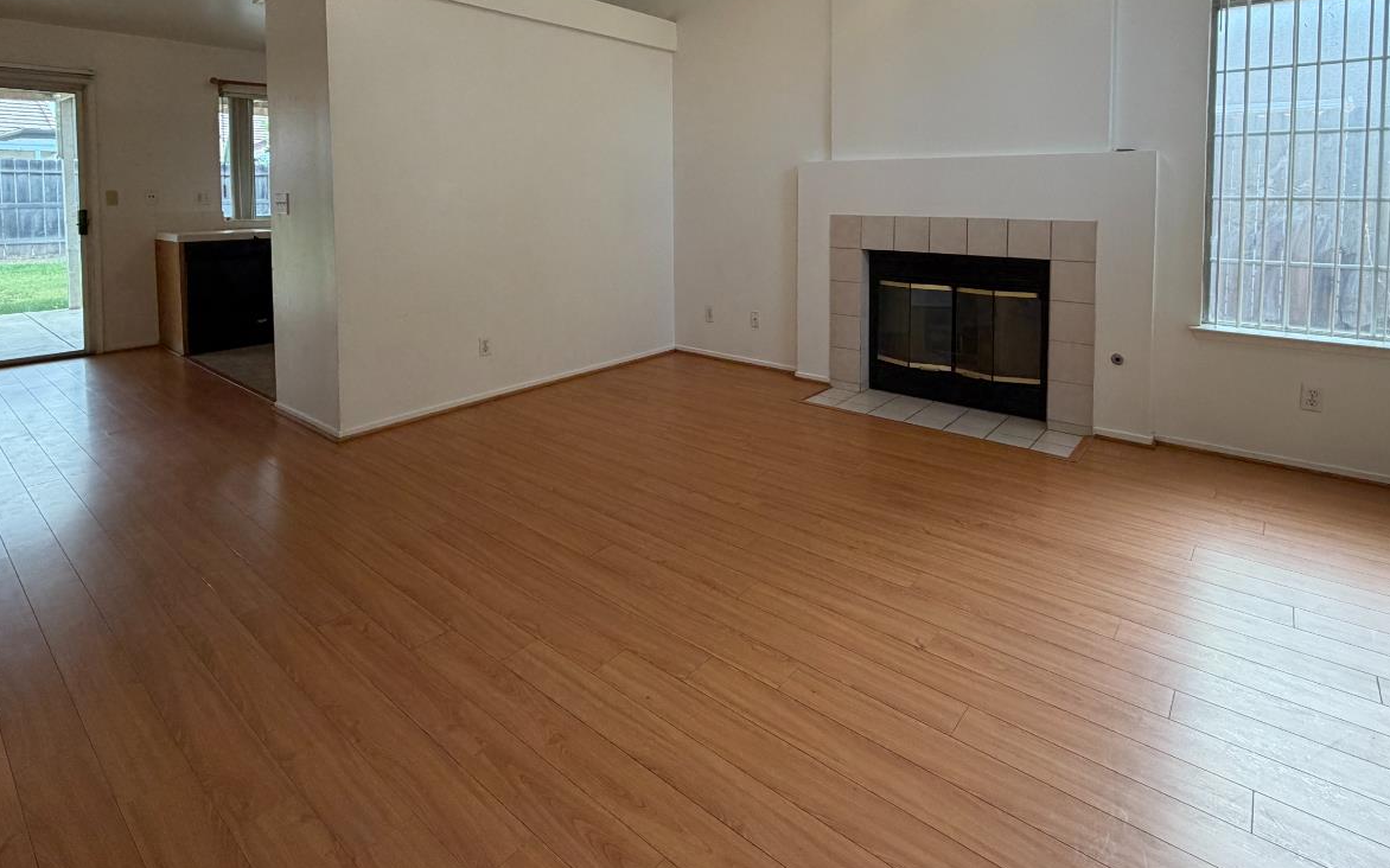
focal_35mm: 19
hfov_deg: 88.0
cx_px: 693
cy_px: 220
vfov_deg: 59.0
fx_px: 720
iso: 200
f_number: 2.2
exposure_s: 1/120
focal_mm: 2.22
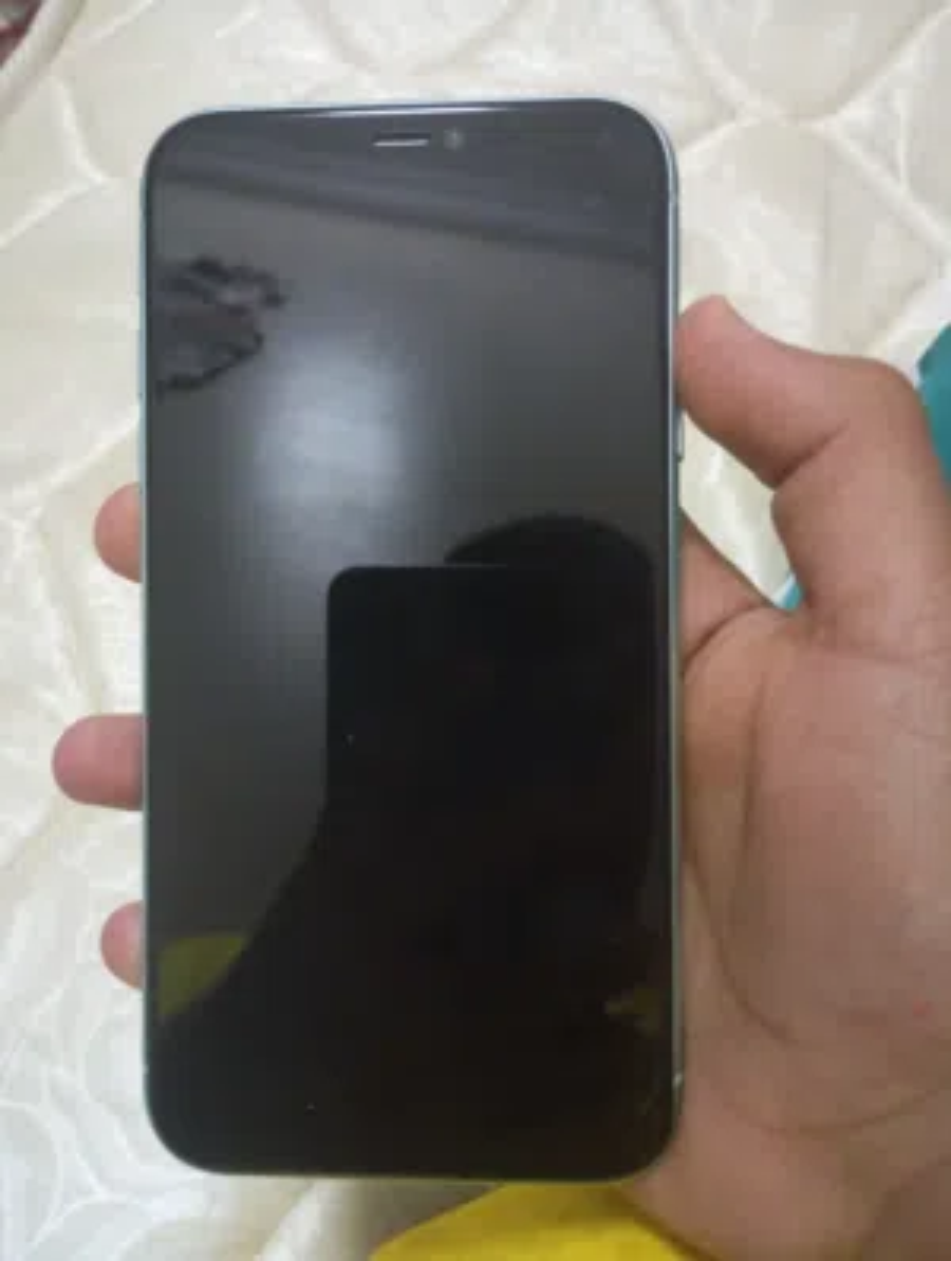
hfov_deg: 49.9
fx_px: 1022
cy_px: 630
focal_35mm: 28
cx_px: 476
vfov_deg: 63.4
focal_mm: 4.27
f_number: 1.8
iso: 2810
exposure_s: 1/20
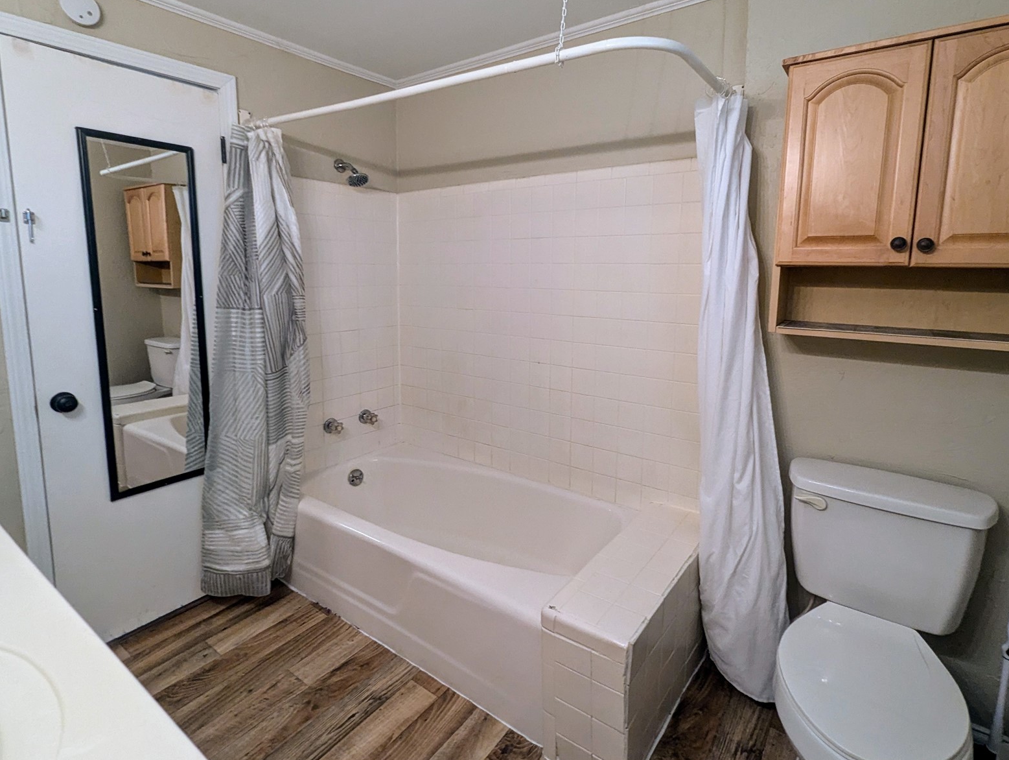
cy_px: 329
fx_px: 467
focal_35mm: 16
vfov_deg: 77.8
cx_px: 516
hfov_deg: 94.4
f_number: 2.2
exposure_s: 1/24
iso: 198
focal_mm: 1.95
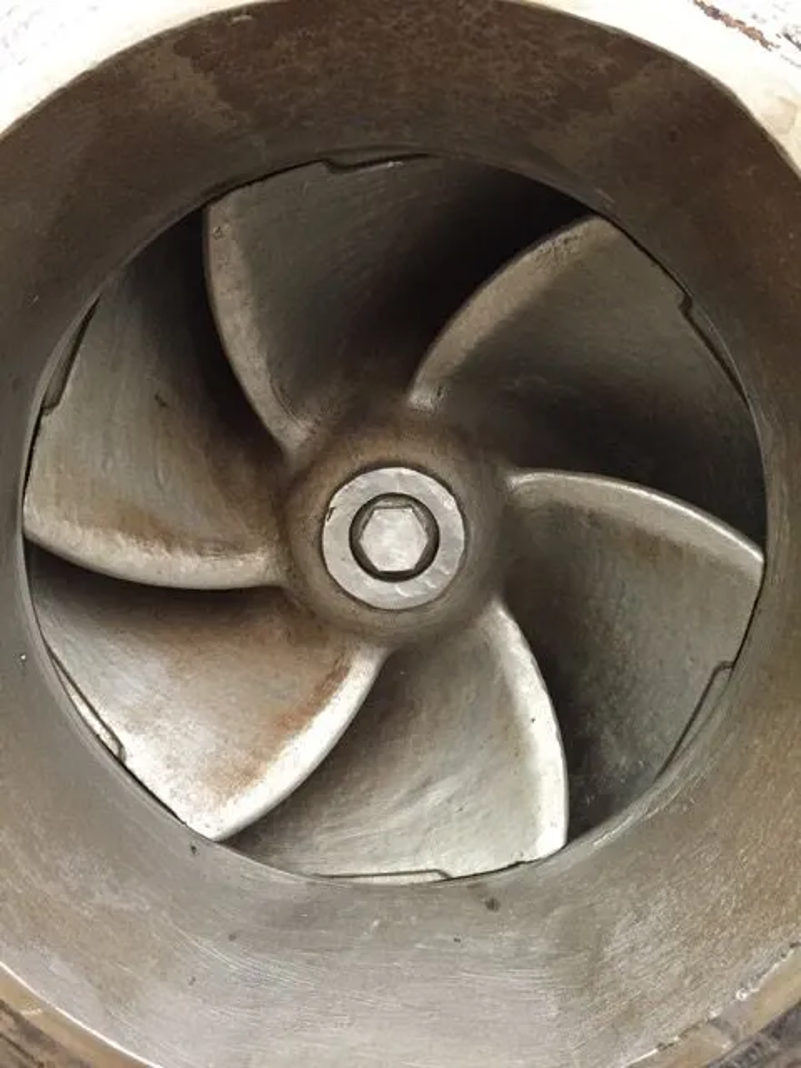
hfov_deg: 48.2
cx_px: 400
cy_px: 534
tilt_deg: -11.4
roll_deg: -1.9
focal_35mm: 29
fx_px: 895
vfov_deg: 61.7
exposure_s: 1/30
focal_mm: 4.15
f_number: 2.2
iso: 250
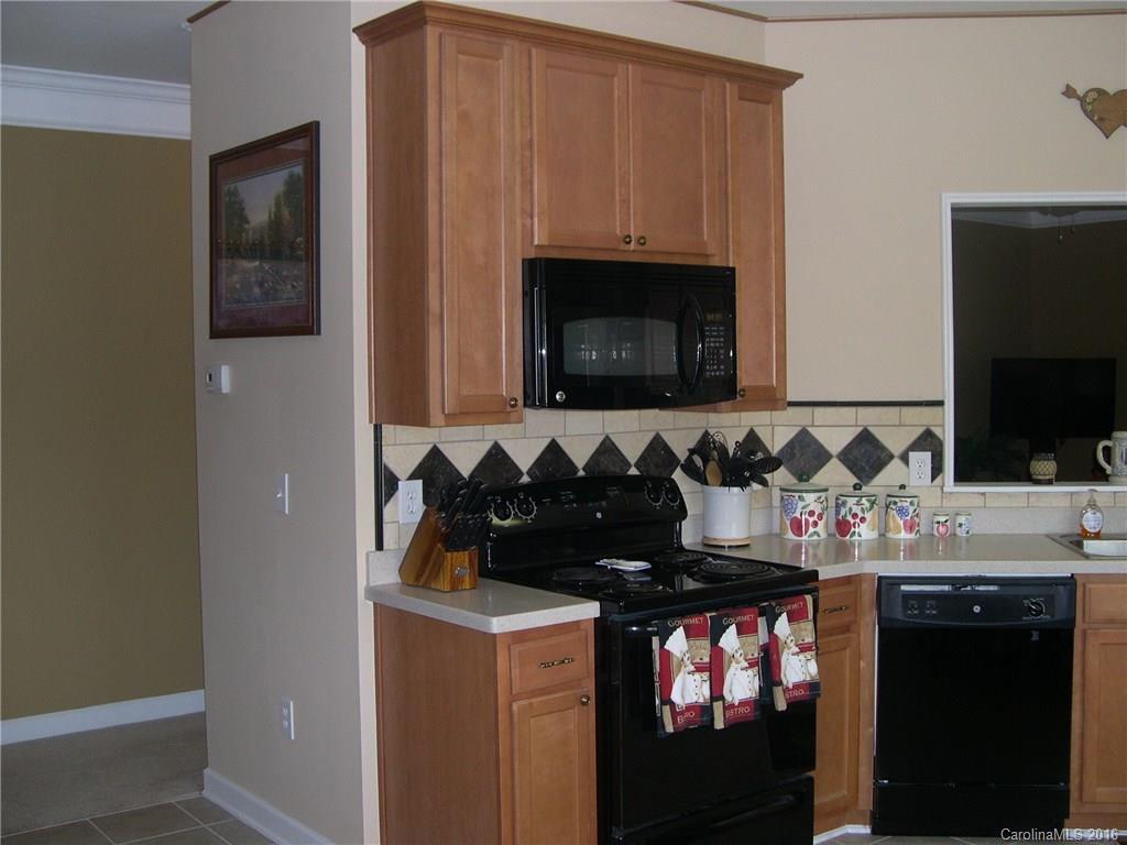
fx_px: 1237
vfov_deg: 37.7
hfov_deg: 49.0
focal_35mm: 38
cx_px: 564
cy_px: 422
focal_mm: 8
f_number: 2.8
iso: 165
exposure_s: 1/60
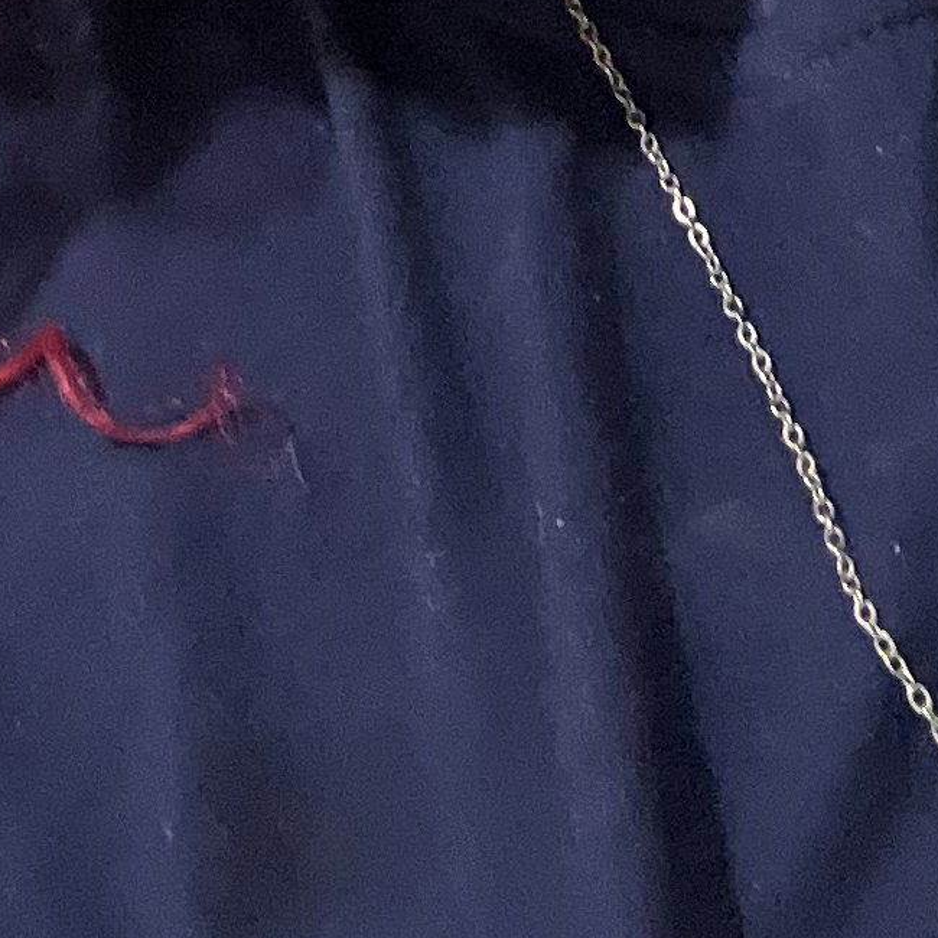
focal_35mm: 126
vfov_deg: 11.5
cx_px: 470
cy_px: -1277
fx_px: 3863
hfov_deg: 13.8
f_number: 2.2
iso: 250
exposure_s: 1/40
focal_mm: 2.71
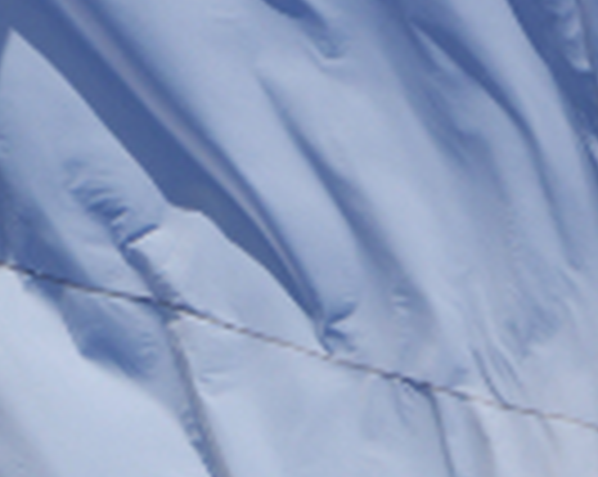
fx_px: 21207
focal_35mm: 1200
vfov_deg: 1.3
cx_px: -1043
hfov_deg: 1.6
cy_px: 70
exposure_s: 1/1250
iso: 200
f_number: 6.3
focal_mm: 170
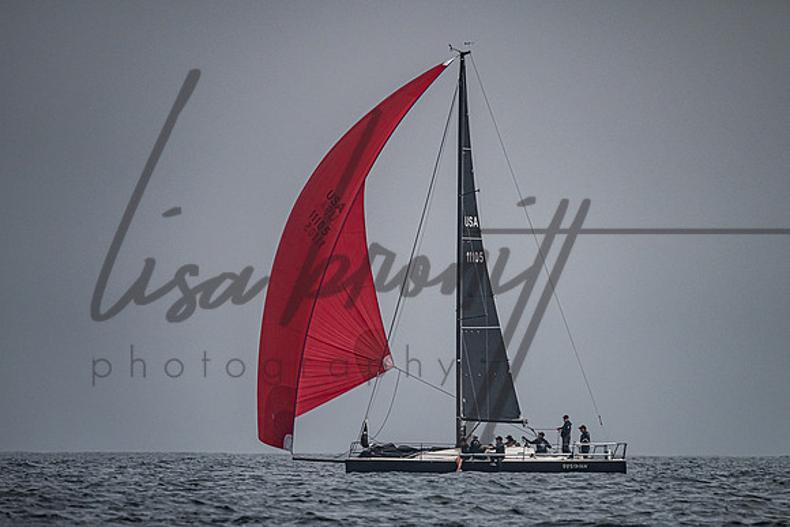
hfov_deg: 3.7
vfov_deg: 2.5
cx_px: 424
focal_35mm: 550
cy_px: 349
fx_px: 12066
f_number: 5.6
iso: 400
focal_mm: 400
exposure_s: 1/8000
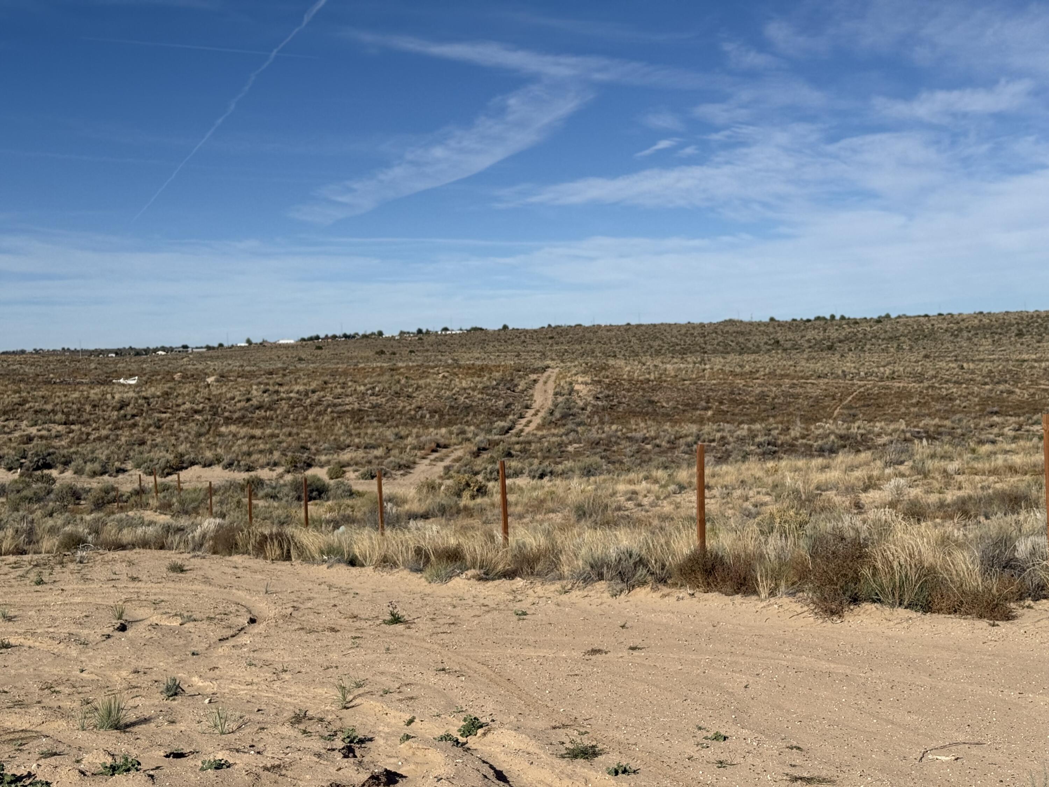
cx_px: 524
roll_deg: +1.9
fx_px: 1455
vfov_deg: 30.3
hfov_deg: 39.7
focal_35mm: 48
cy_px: 394
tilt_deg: -2.3
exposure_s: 1/9901
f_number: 1.78
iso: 80
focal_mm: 6.76
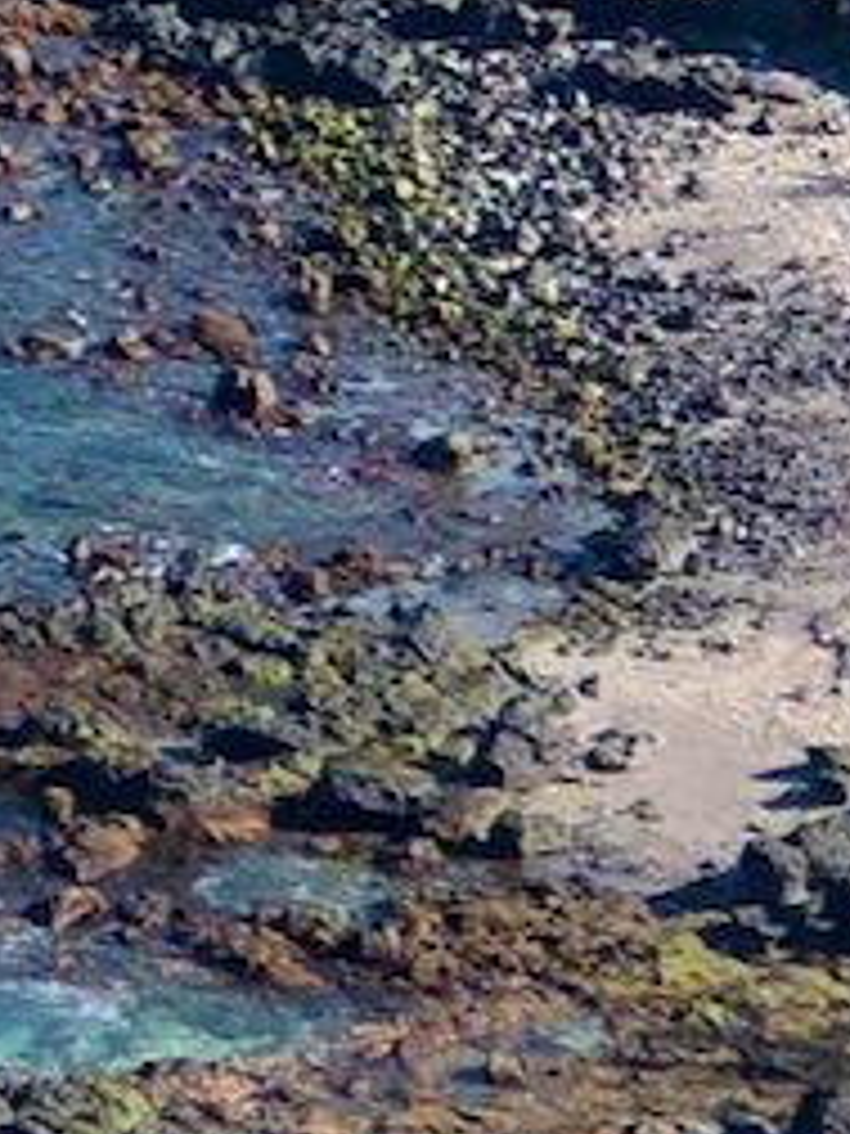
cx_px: -414
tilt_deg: -14.6
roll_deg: -1.6
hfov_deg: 5.1
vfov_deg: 6.8
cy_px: -238
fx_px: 9495
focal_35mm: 290
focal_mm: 6.6
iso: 20
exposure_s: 1/857
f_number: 2.8
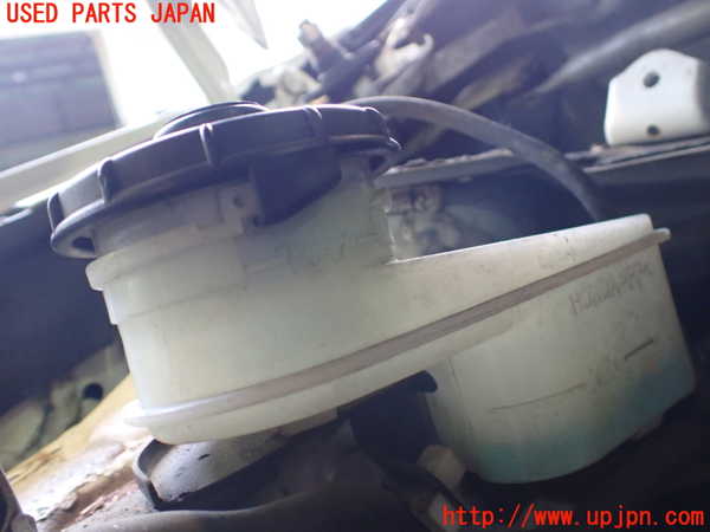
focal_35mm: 30
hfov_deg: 60.0
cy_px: 266
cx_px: 355
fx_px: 615
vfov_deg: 46.8
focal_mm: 5.4
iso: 800
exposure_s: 1/80
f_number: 2.3
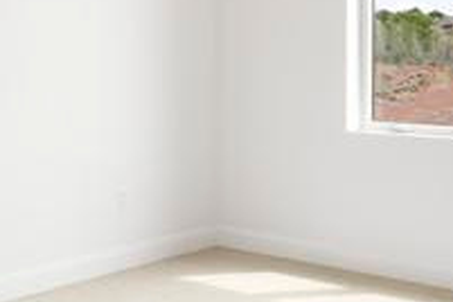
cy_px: 56
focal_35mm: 61
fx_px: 768
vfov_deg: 21.9
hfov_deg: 32.4
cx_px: 325
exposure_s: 1/125
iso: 250
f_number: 9
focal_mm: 17
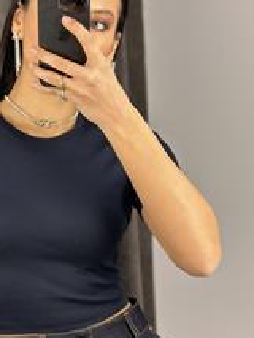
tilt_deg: -22.4
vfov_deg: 21.1
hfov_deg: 15.7
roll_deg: +1.9
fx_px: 909
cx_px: 29
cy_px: 188
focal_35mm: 93
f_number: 1.78
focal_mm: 6.86
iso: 100
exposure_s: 1/50
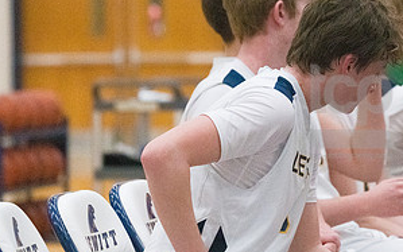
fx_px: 3471
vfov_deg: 4.2
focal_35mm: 316
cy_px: 113
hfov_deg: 6.6
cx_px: 352
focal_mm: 160
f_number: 4.5
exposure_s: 1/1600
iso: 10000
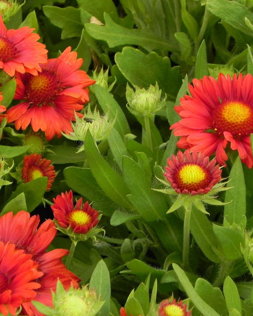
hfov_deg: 6.4
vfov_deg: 8.0
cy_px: 159
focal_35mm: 241
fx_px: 2256
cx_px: 71
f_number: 5
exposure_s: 1/250
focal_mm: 32.7
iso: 160
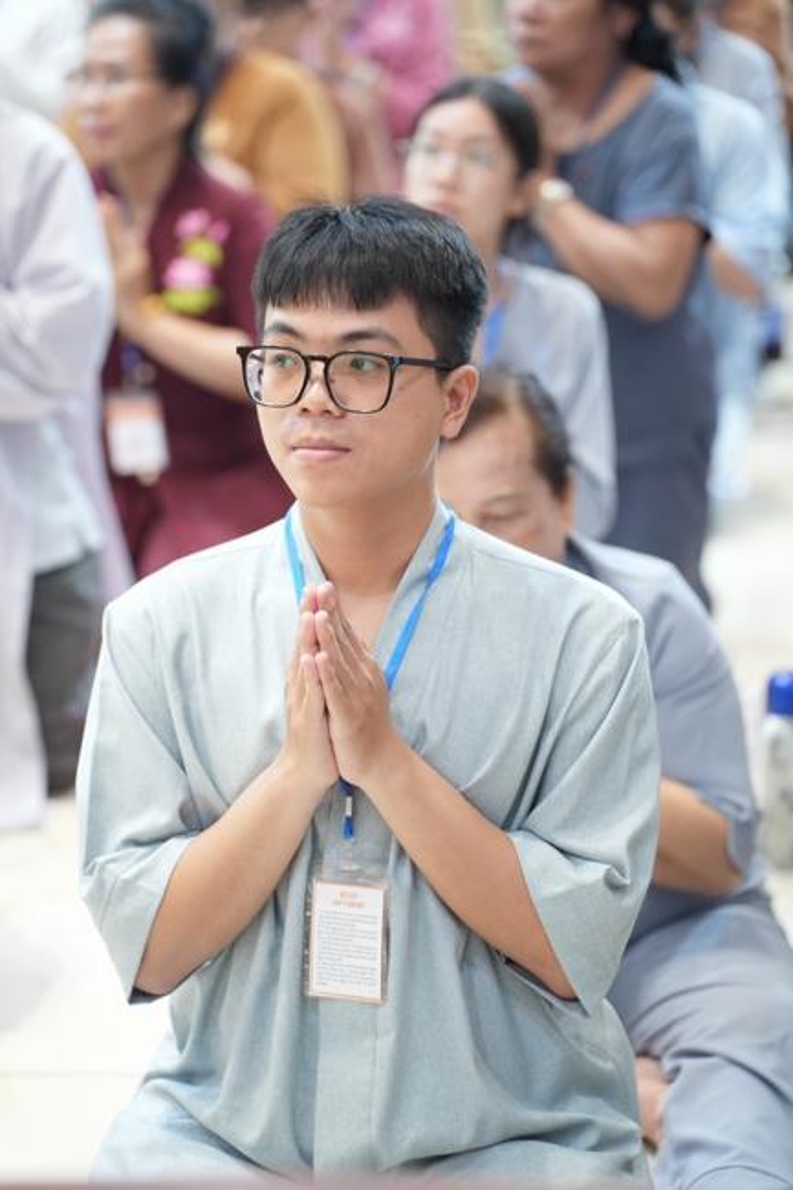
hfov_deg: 12.8
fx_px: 3537
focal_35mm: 107
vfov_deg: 19.1
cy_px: 595
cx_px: 396
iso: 2000
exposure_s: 1/60
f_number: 2.8
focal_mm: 107
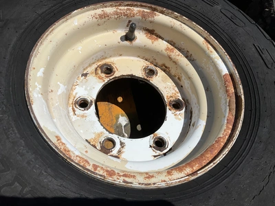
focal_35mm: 29
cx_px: 138
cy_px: 103
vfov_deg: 48.2
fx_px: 230
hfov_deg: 61.7
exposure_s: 1/5263
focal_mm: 3
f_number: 1.8
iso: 25
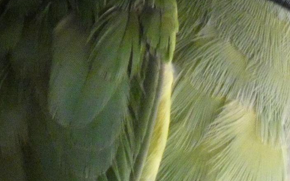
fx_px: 27409
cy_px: -26
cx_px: 362
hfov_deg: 0.6
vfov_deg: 0.4
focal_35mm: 3468
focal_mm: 215
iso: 1600
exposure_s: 1/125
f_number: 6.3
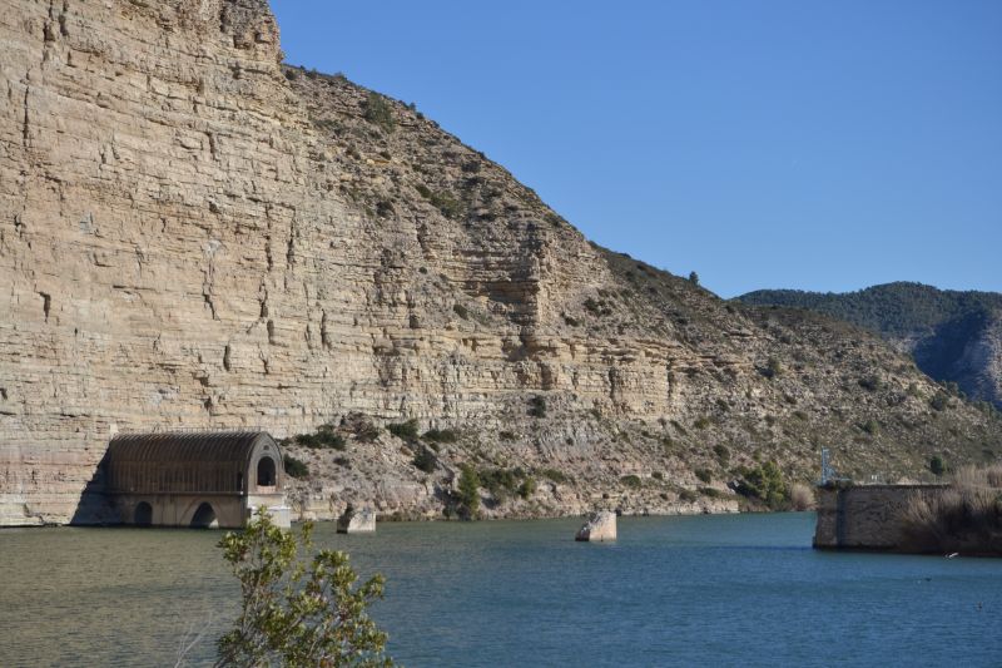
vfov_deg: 16.5
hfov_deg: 24.6
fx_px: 2296
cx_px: 501
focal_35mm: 82
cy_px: 334
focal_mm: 55
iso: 100
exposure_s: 1/800
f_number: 5.6
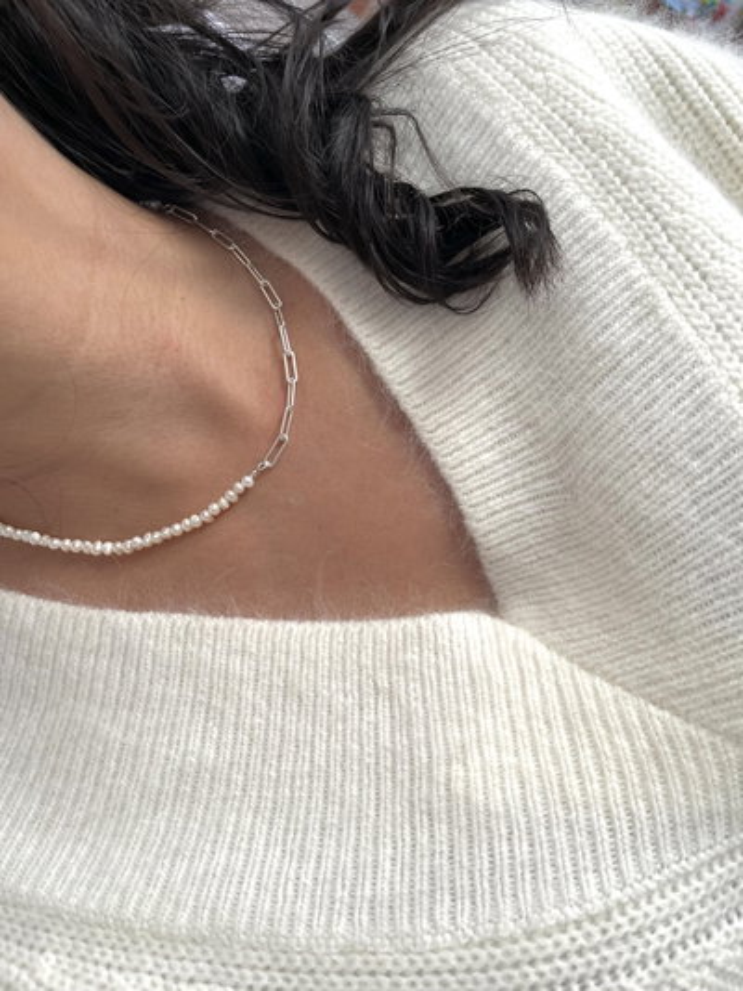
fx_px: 715
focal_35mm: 25
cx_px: 372
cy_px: 496
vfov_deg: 69.4
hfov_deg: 54.9
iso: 125
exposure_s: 1/120
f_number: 1.6
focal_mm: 5.1
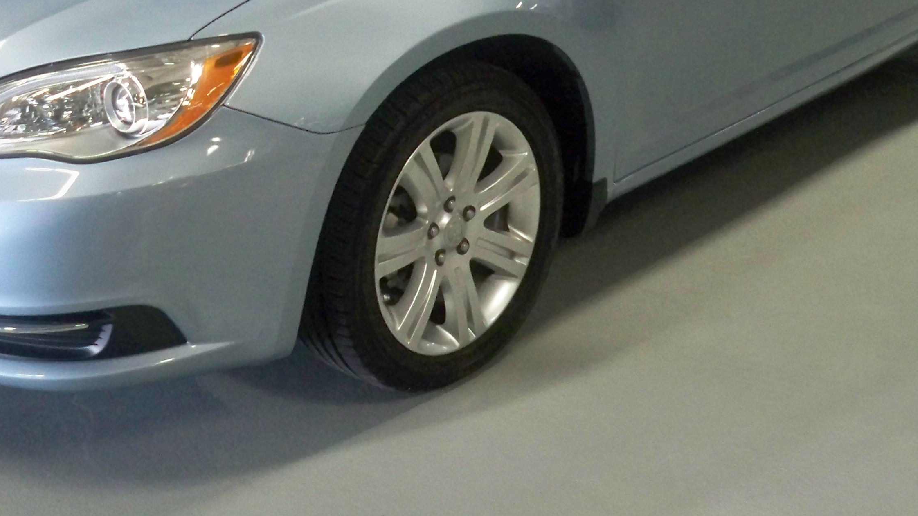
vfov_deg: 18.7
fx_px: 1509
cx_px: 364
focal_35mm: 62
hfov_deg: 33.7
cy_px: -43
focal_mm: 6.3
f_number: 3.1
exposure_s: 1/60
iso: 400
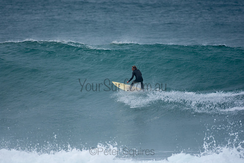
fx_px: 5084
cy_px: 82
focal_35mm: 750
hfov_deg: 2.7
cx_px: 122
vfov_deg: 1.8
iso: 280
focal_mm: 500
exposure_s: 1/1250
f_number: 5.6
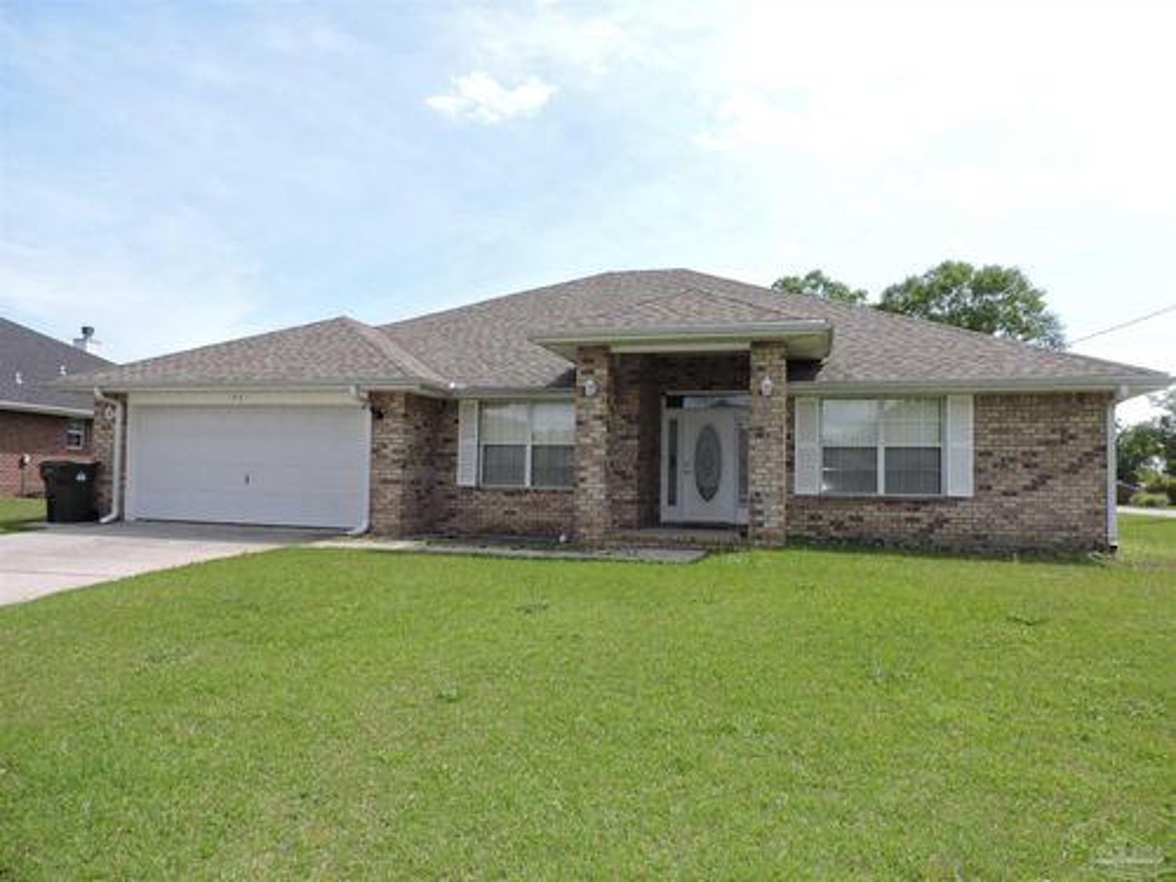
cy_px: 441
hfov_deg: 71.6
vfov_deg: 56.8
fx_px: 815
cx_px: 588
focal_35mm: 24
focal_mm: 4.3
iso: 140
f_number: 3
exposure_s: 1/1250
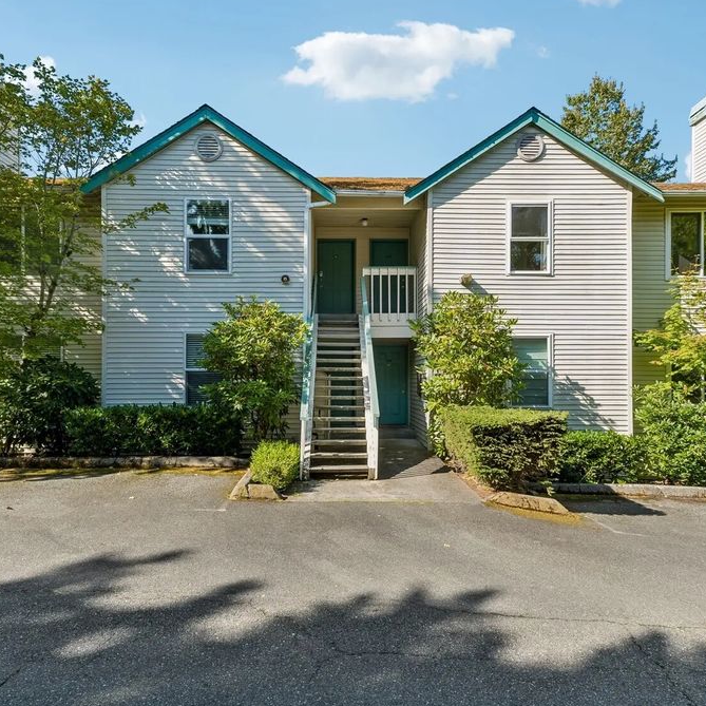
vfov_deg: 60.3
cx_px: 332
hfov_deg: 60.3
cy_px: 351
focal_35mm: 26
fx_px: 607
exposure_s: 1/60
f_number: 9
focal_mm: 13.5
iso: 100
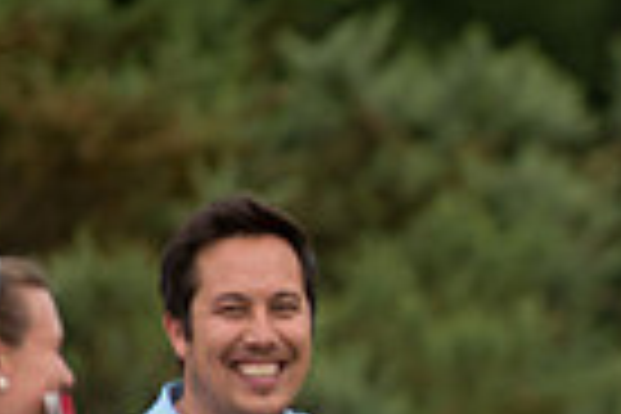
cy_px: 497
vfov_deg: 1.1
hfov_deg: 1.6
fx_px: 21785
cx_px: 1017
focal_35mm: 1263
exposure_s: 1/3200
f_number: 4
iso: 800
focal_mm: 300
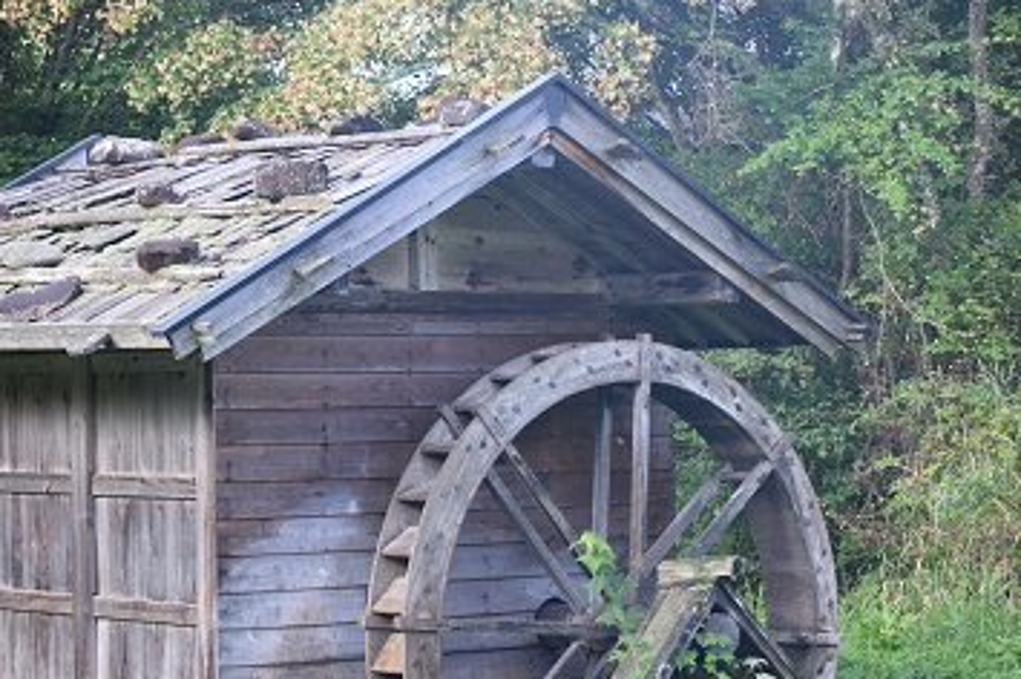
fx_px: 3164
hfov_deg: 18.3
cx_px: 457
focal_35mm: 112
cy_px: 363
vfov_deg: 12.2
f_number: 5
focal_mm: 55
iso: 400
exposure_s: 1/100
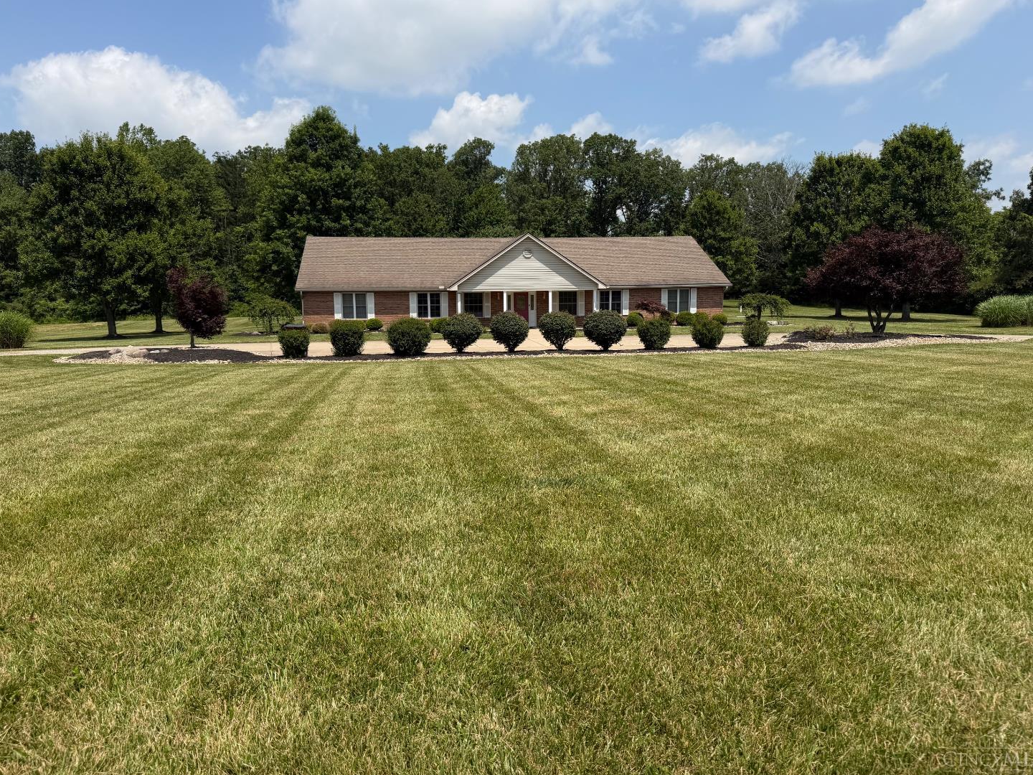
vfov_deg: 54.9
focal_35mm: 25
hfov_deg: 69.4
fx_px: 746
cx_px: 515
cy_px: 380
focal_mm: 6.76
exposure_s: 1/7353
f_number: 1.78
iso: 80
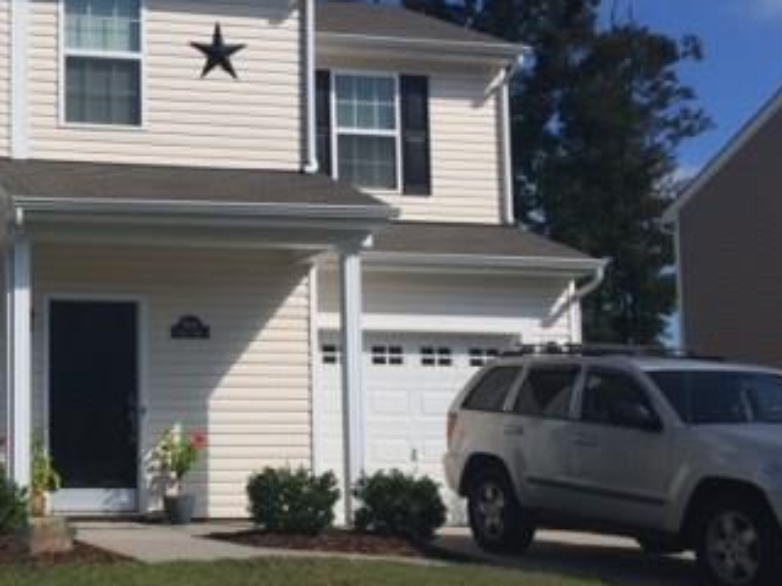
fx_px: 1310
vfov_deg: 25.2
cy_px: 293
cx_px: 15
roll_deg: -0.1
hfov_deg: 31.0
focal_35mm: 58
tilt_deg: +6.0
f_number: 2.2
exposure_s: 1/3425
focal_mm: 4.15
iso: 32
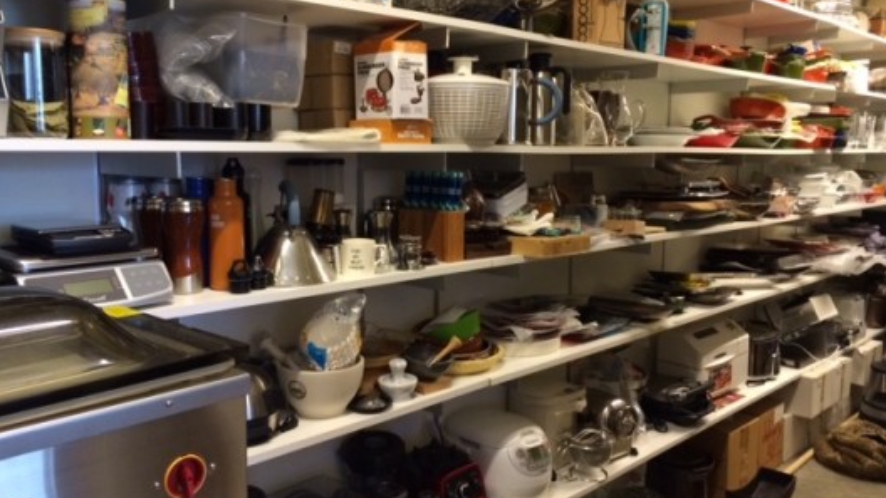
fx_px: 775
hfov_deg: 59.5
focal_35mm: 33
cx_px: 444
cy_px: 238
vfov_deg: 35.6
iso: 160
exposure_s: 1/30
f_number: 2.2
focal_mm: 4.12
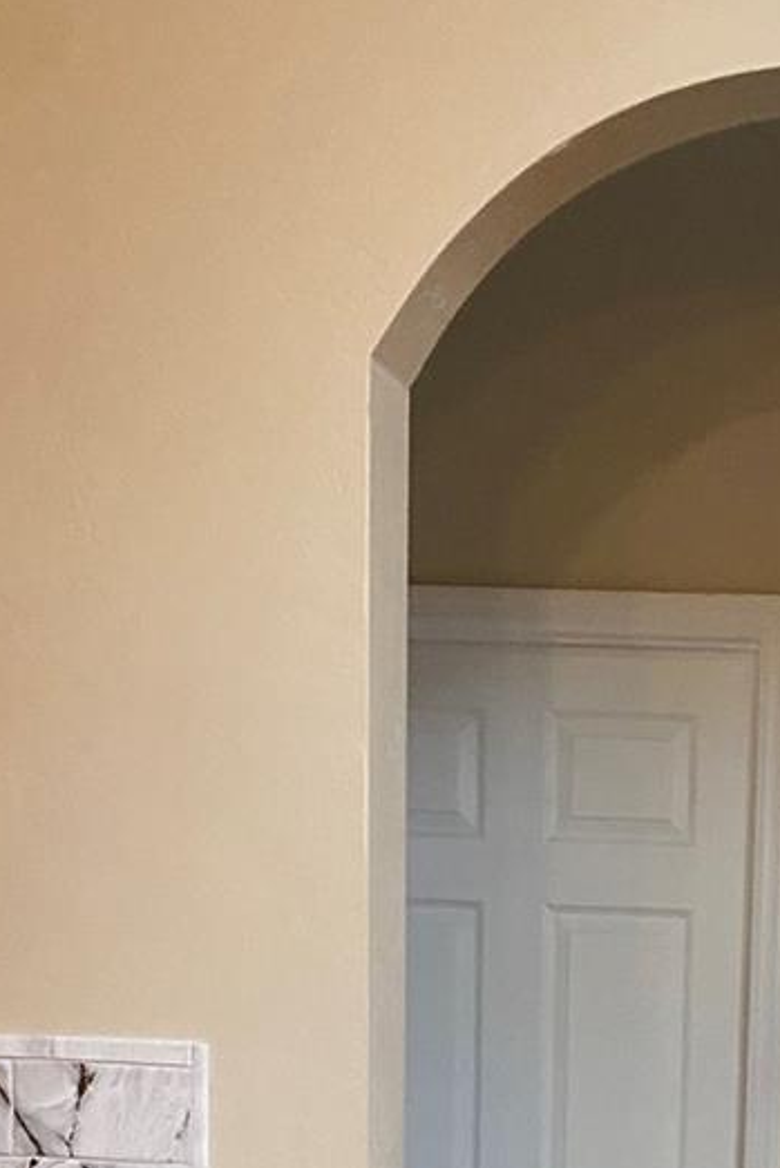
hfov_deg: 20.8
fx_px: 2014
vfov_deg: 30.0
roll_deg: -1.4
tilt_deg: -7.7
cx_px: 872
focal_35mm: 62
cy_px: 1184
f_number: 1.8
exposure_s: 1/60
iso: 500
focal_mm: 4.25
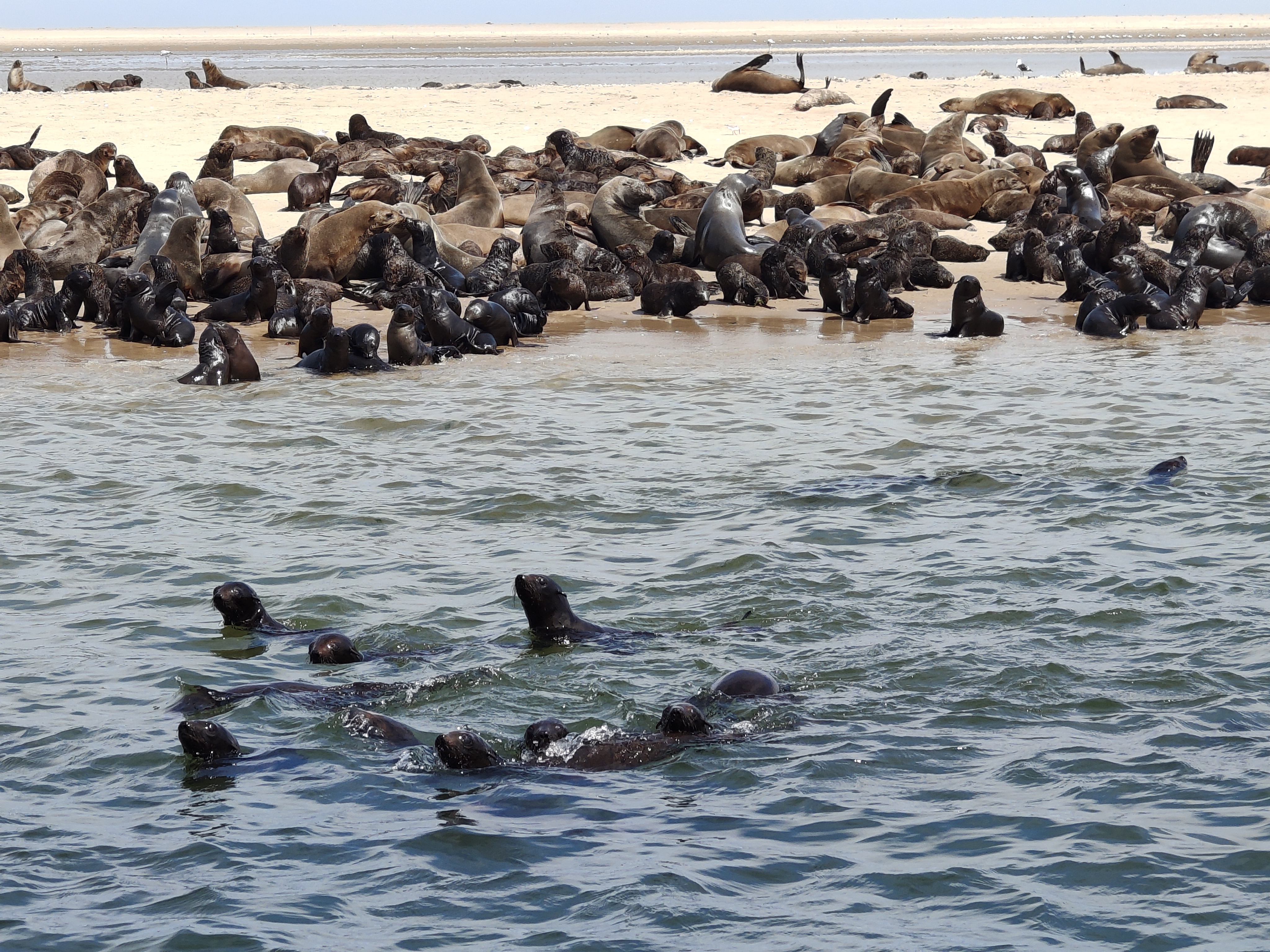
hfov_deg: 14.1
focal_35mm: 140
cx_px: 635
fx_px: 5136
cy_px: 476
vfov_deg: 10.6
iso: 50
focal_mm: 13.3
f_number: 2.55
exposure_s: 1/520
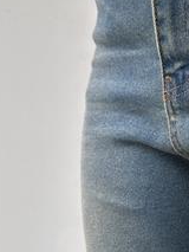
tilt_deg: -6.2
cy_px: 196
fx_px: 655
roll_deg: -4.0
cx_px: 261
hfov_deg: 15.5
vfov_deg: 21.5
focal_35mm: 90
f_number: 1.78
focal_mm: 6.86
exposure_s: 1/121
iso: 64
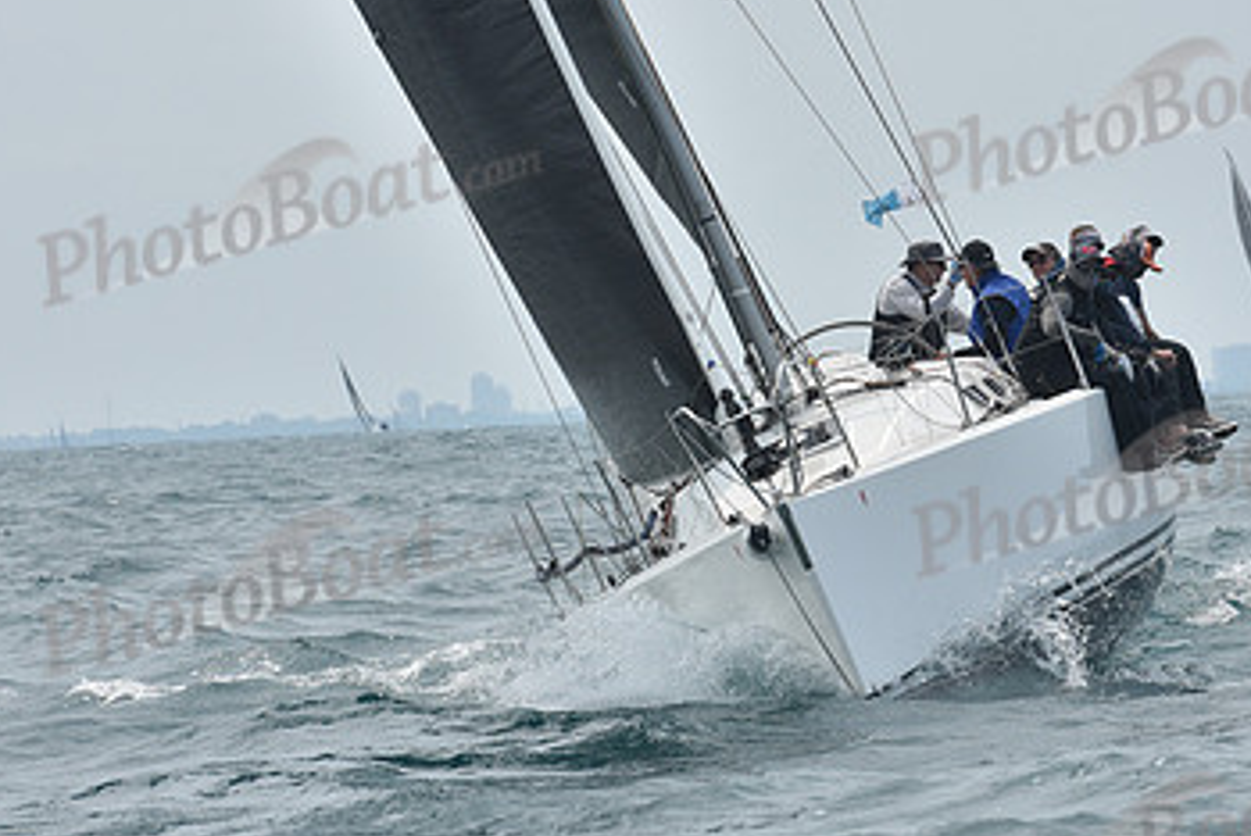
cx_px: 729
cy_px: 348
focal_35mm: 331
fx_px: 11511
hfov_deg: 6.2
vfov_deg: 4.2
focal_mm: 200
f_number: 11
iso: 250
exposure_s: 1/800
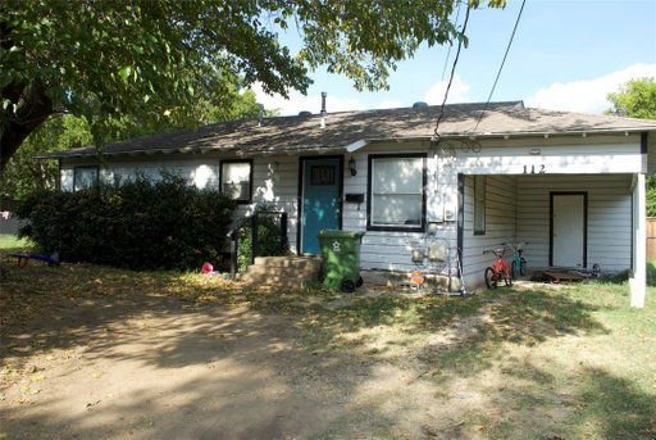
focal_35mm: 30
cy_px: 220
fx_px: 547
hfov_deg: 61.9
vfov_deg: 43.7
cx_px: 328
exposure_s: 1/160
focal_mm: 20
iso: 200
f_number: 8
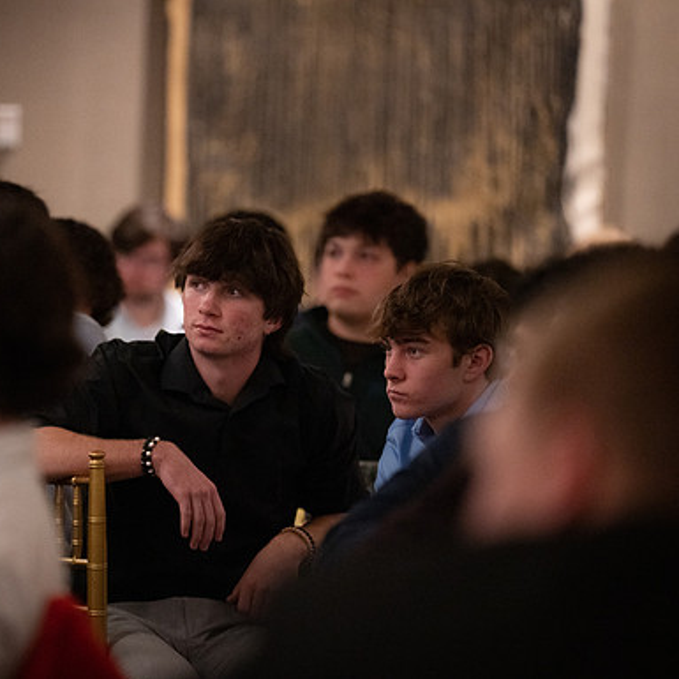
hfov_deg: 7.4
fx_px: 5260
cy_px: 340
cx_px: 189
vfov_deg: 7.4
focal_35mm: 237
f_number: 2.8
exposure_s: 1/320
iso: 12800
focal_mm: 185
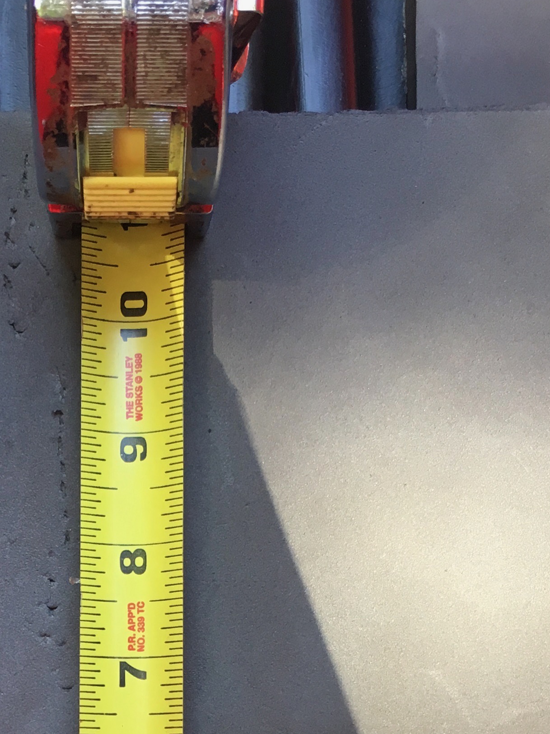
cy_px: 732
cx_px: 98
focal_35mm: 72
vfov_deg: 25.7
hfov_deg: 20.2
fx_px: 1525
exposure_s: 1/30
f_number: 2.2
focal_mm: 4.15
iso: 25
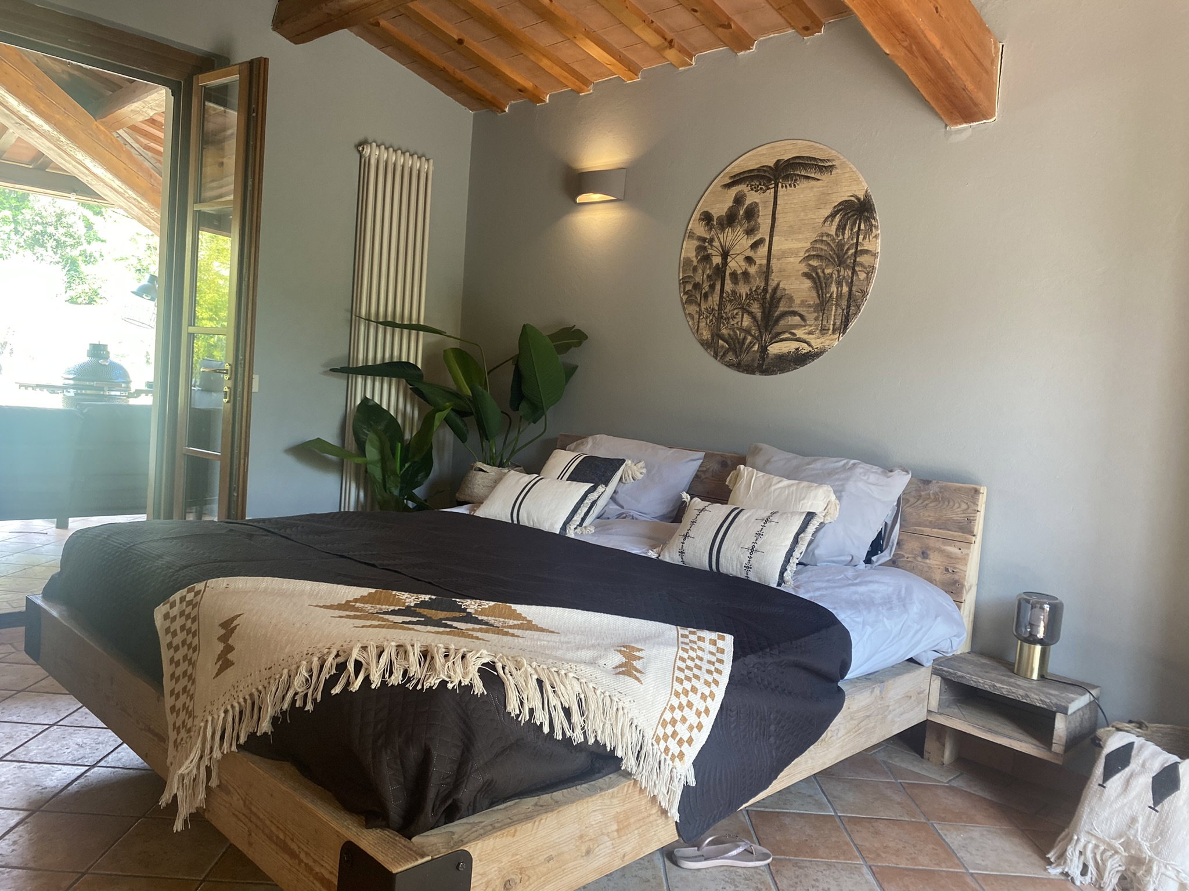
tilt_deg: -4.4
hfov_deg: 67.3
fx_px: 893
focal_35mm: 26
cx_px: 594
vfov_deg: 53.1
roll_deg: -4.4
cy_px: 446
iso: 125
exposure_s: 1/104
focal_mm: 4.25
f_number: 1.8
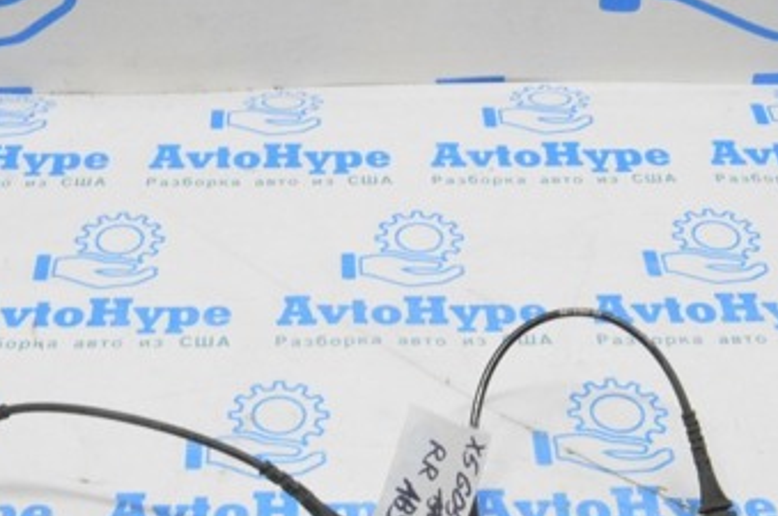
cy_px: 354
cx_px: 342
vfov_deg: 19.9
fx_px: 1467
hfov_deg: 29.7
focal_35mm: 68
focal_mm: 24
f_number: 20
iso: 6400
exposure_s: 1/20
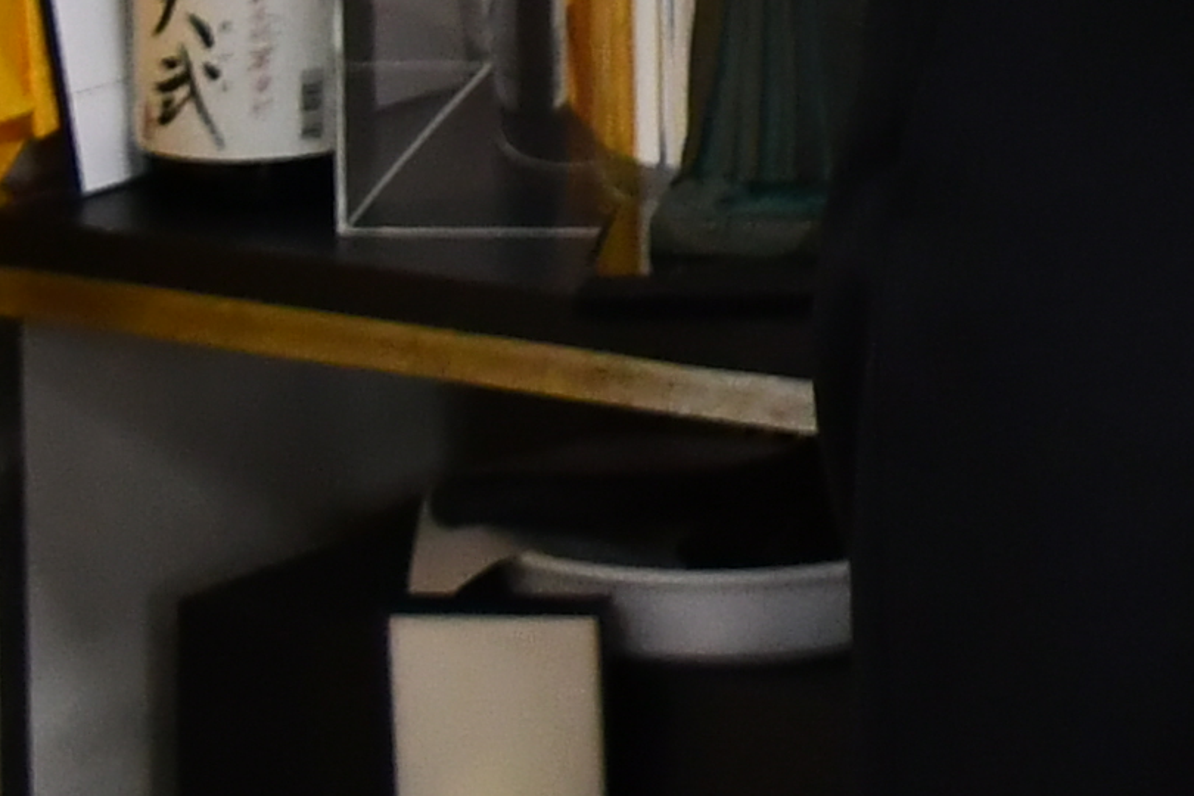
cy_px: -1200
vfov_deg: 5.0
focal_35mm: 268
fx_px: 8888
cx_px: 2423
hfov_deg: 7.4
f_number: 6.3
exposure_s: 1/250
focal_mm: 26
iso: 1000
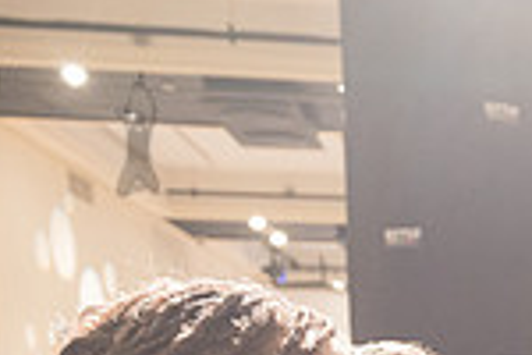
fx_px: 1374
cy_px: 648
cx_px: 823
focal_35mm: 93
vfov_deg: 13.2
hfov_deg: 19.0
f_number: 4
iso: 2500
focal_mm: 24
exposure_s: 1/60
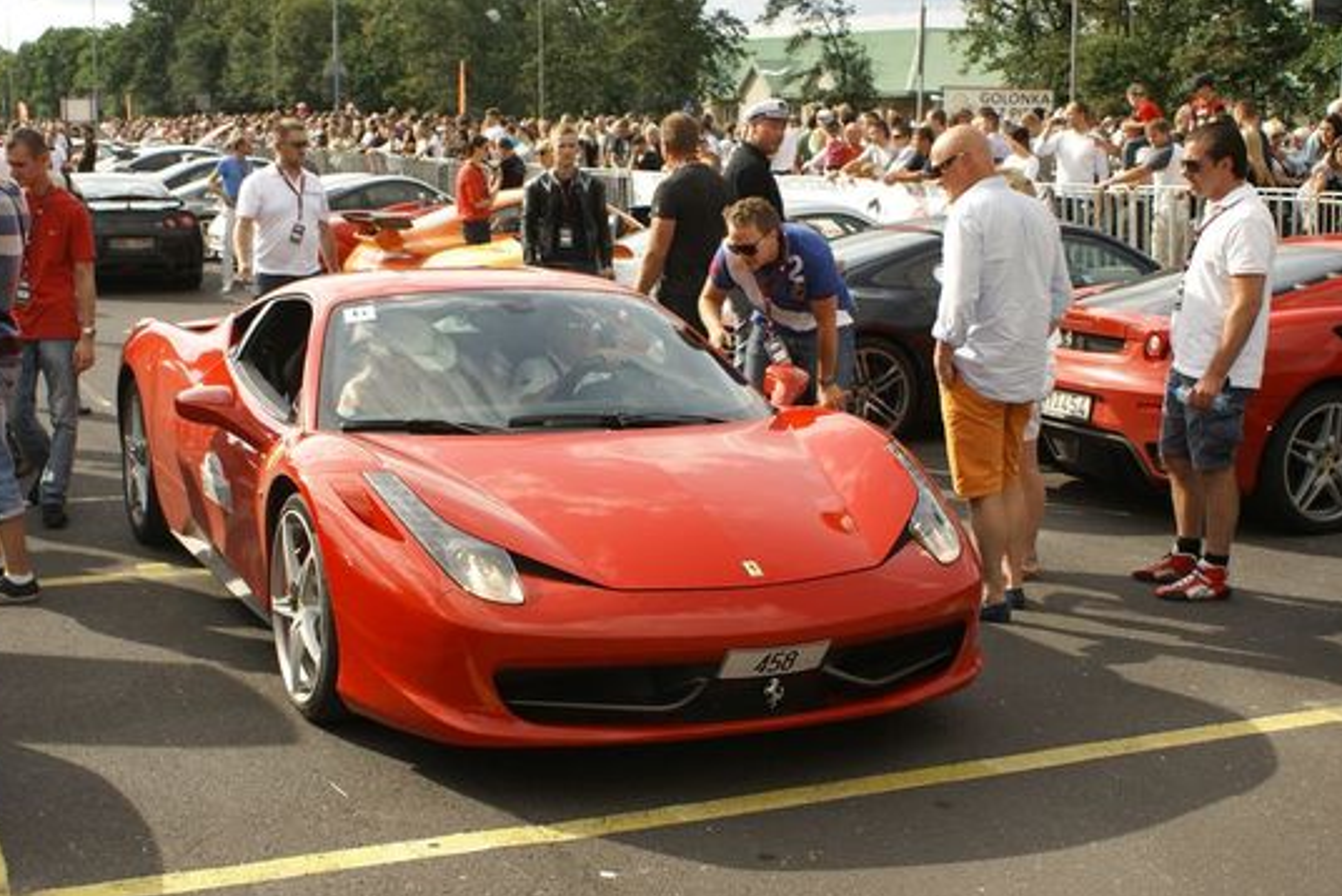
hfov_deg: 41.8
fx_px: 1753
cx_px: 593
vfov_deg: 28.7
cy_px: 497
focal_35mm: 47
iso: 200
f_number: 5.6
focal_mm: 28
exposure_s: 1/500
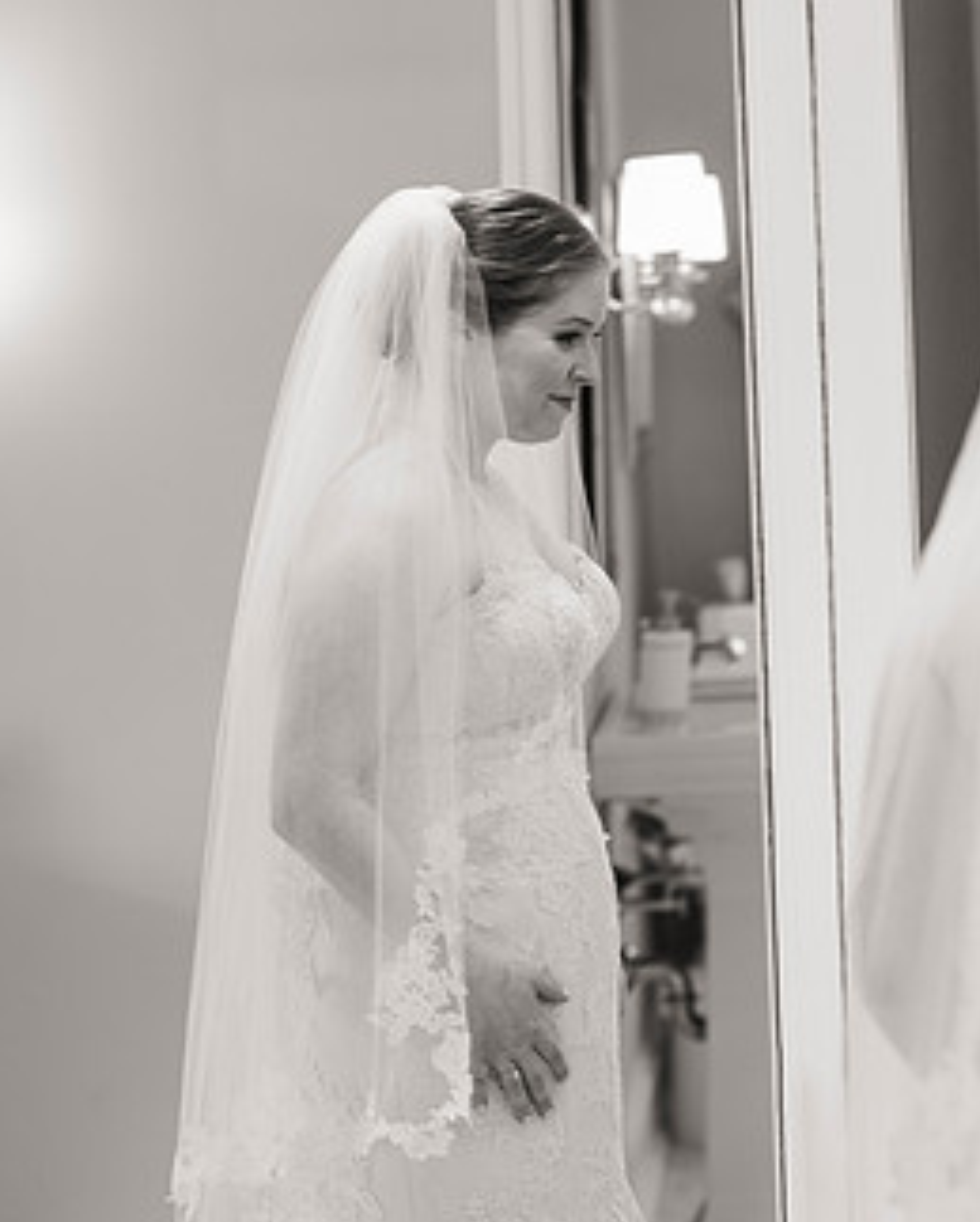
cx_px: 556
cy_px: 590
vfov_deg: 17.3
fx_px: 4019
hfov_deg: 13.9
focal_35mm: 111
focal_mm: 85
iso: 800
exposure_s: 1/160
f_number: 2.8
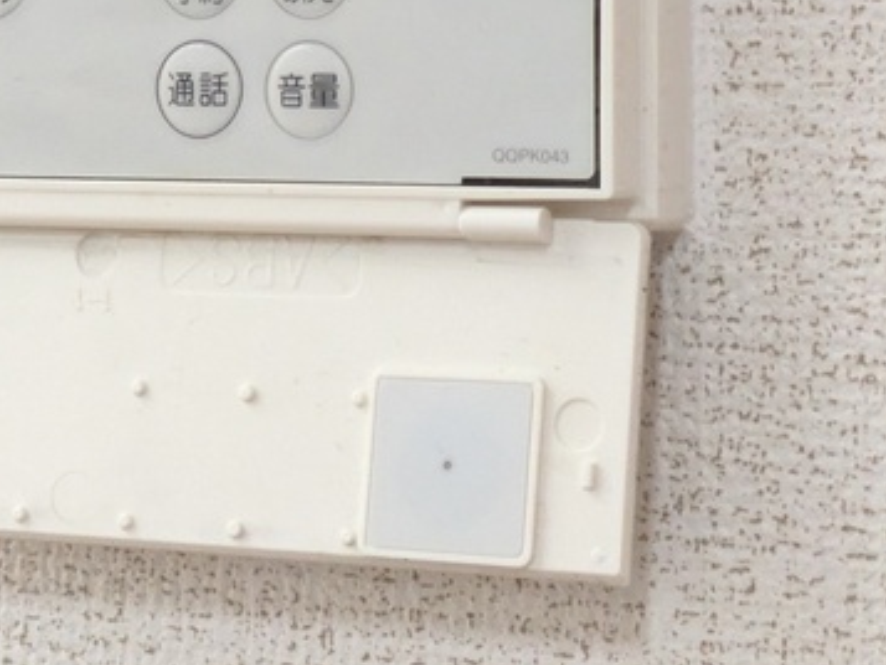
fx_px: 3508
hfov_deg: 14.3
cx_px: 154
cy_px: -102
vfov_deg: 10.7
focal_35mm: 137
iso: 675
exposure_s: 1/60
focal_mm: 5.43
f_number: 1.89
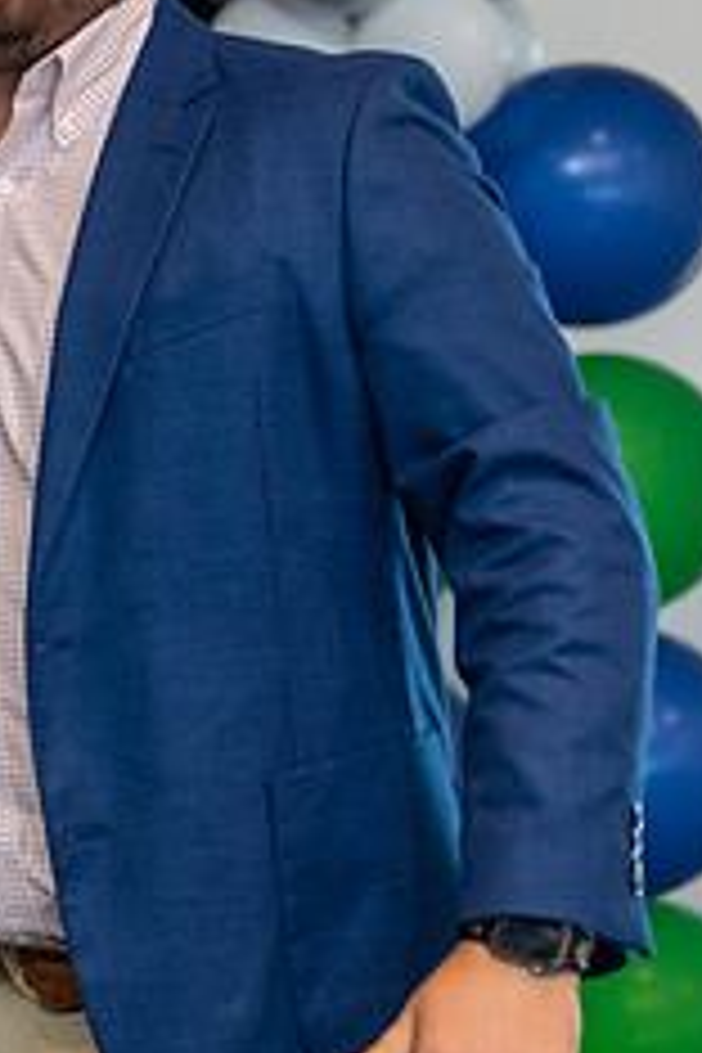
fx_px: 4592
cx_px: -136
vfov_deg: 13.1
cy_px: 317
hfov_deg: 8.6
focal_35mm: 157
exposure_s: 1/320
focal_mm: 50
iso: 200
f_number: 1.2
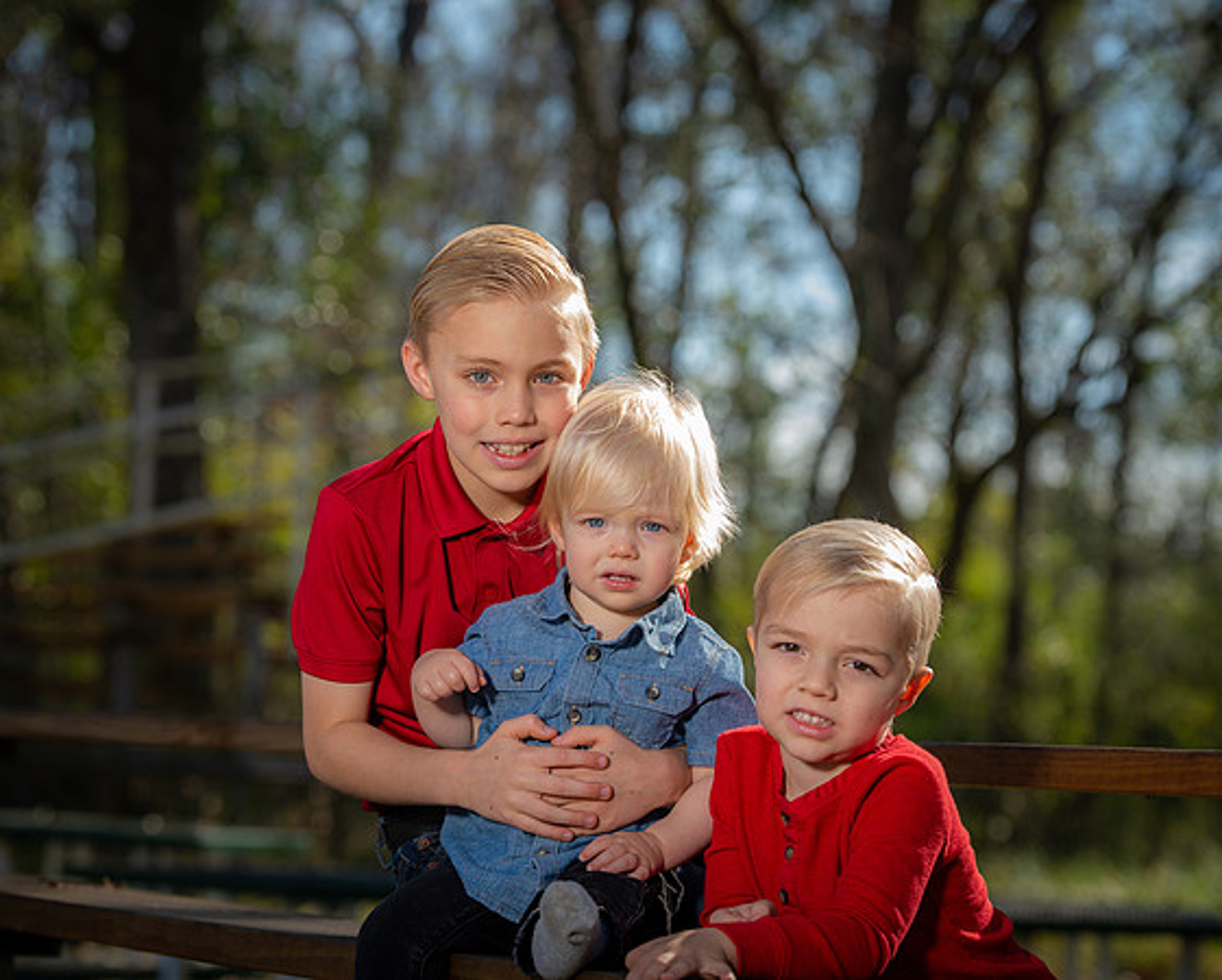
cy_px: 490
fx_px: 4086
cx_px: 584
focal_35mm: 113
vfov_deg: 13.7
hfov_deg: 17.0
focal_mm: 100
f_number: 4.5
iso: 50
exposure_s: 1/250
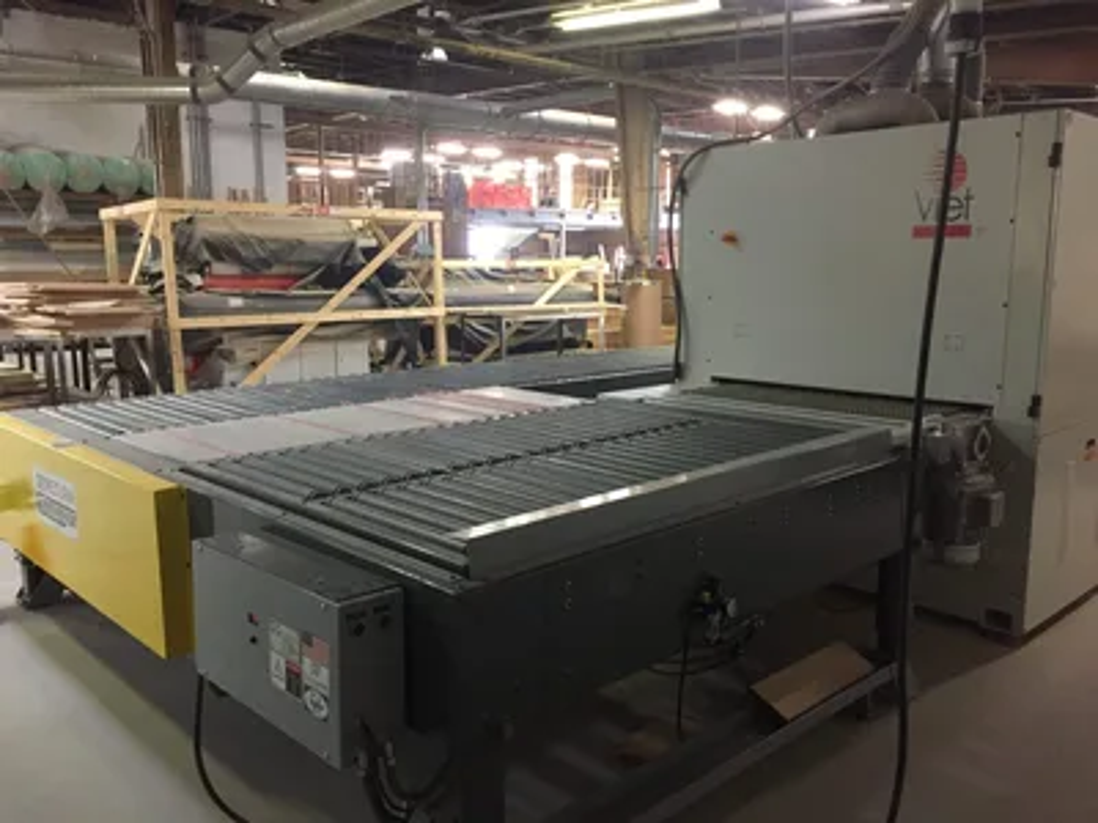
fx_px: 920
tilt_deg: -7.6
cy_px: 412
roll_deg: -1.0
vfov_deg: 48.2
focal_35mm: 29
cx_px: 549
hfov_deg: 61.7
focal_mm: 4.15
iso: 250
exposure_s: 1/30
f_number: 2.2
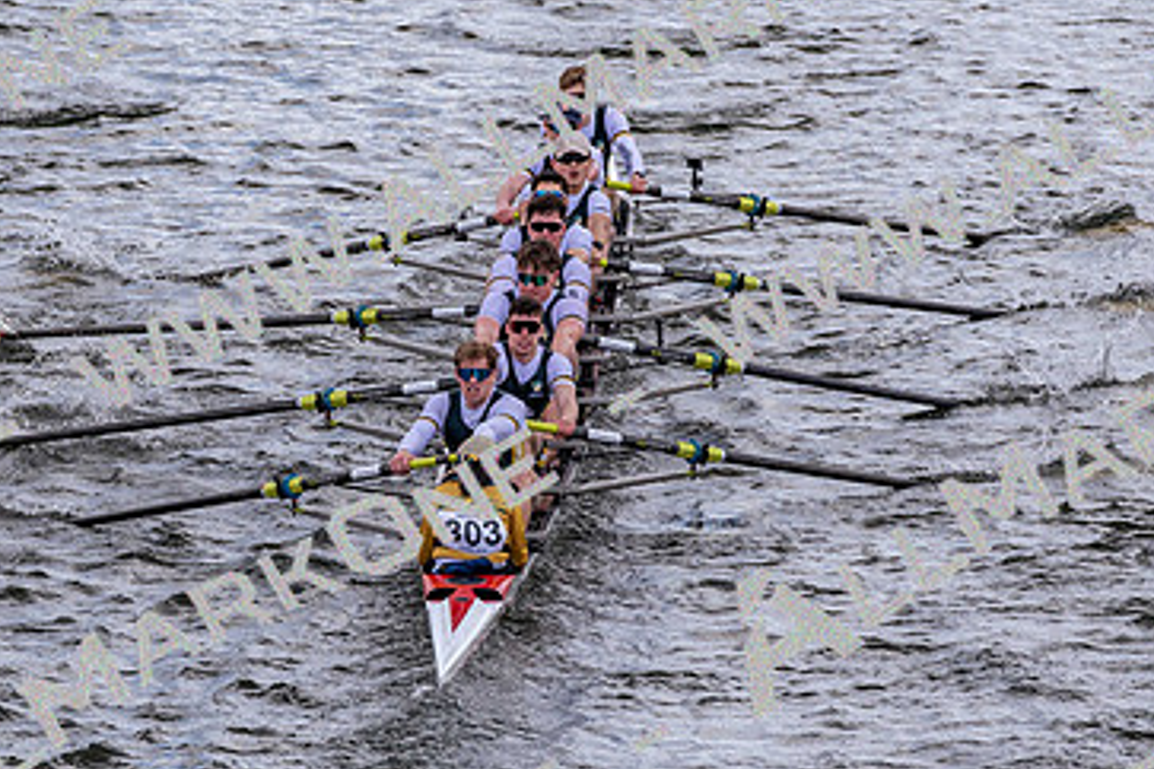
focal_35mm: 479
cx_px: 464
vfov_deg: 2.9
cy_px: 418
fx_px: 15353
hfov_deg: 4.3
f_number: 4
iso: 125
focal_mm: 200
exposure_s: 1/1250
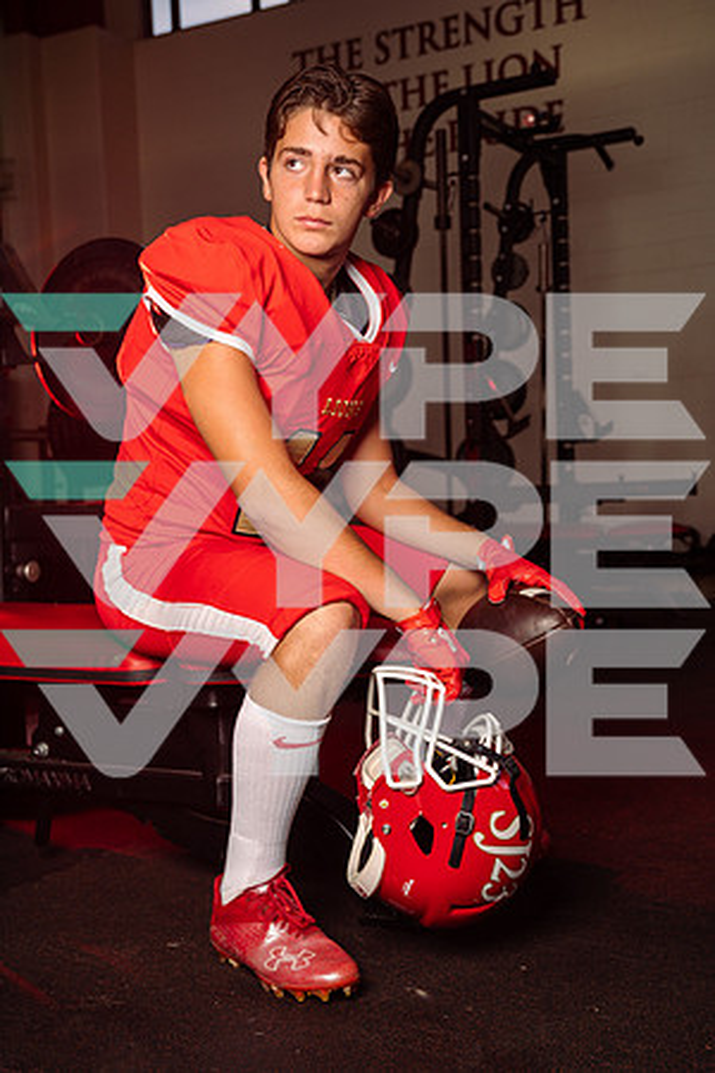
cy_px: 536
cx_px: 358
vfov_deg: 44.5
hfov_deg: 30.5
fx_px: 1311
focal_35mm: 44
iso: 200
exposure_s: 1/250
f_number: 5
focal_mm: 44
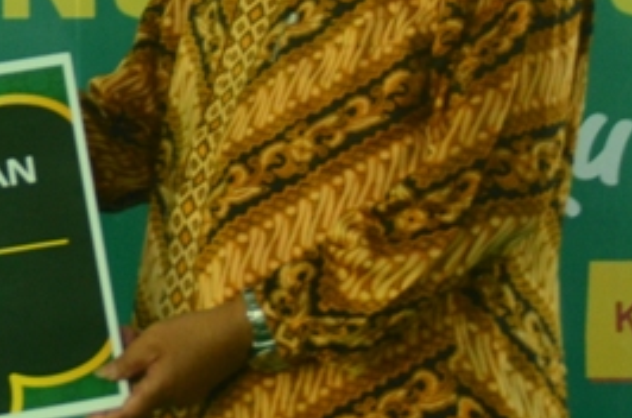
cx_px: -152
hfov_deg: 7.4
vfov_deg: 4.9
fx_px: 4851
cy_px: 124
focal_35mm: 277
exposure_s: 1/50
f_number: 4.8
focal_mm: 48
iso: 800
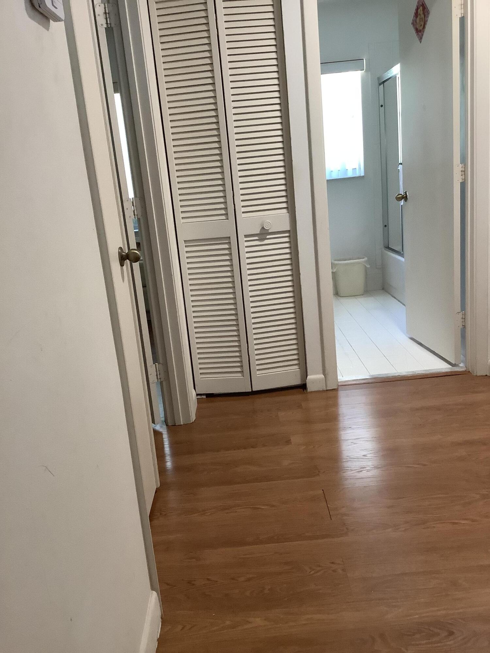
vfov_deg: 58.4
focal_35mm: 31
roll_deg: +4.8
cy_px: 326
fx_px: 585
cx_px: 245
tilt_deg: -12.6
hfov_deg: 45.4
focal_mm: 3.3
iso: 200
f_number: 2.4
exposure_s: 1/60
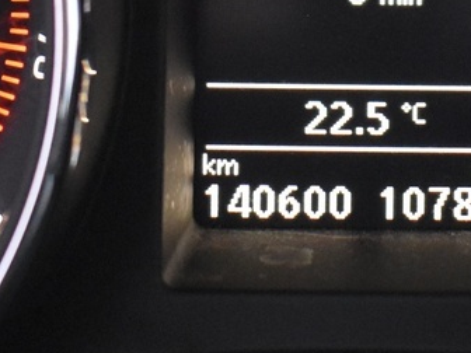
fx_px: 1701
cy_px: -153
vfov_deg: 11.4
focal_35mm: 125
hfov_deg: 15.6
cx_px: 394
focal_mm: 18
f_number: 3.5
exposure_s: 1/20
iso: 3200
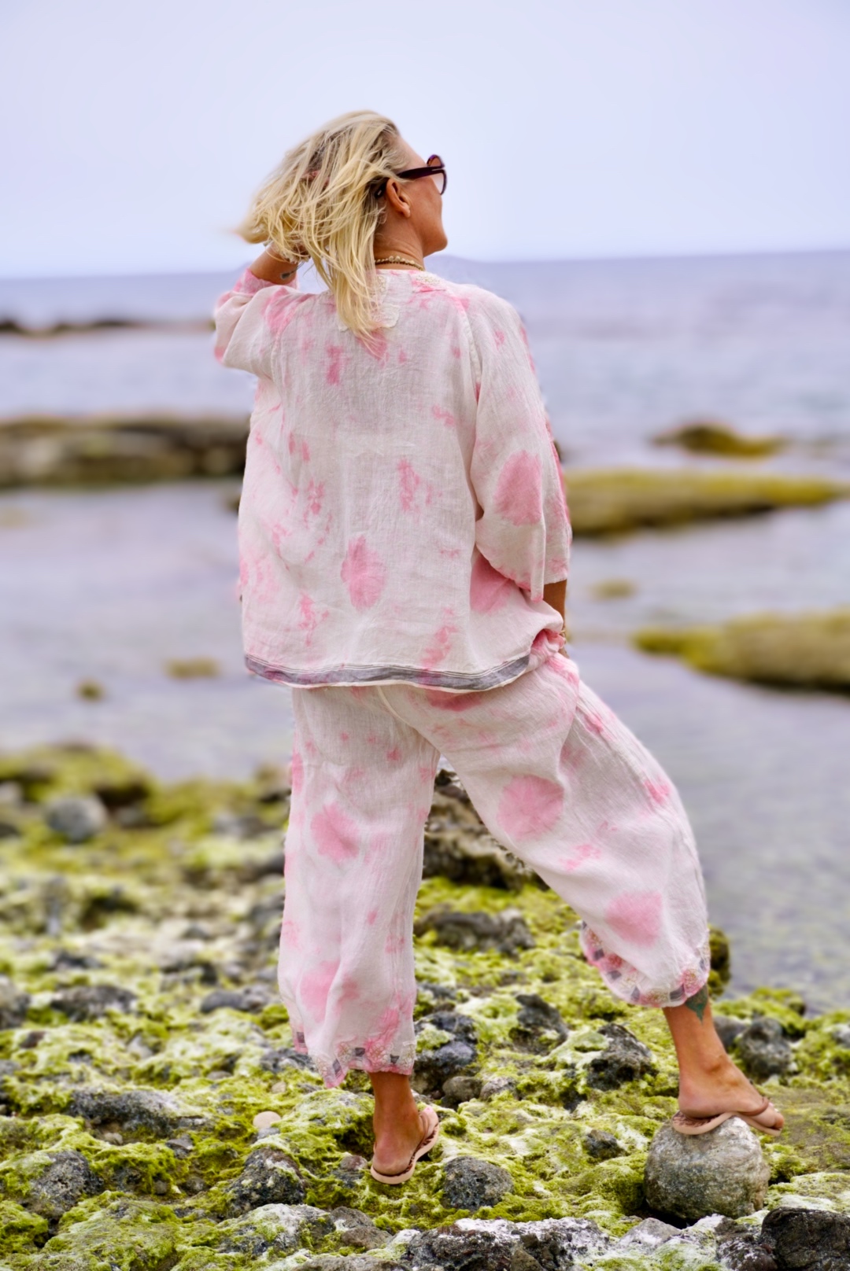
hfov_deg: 23.8
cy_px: 636
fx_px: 2015
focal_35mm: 57
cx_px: 425
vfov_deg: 35.0
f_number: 5.6
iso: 100
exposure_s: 1/640
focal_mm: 38
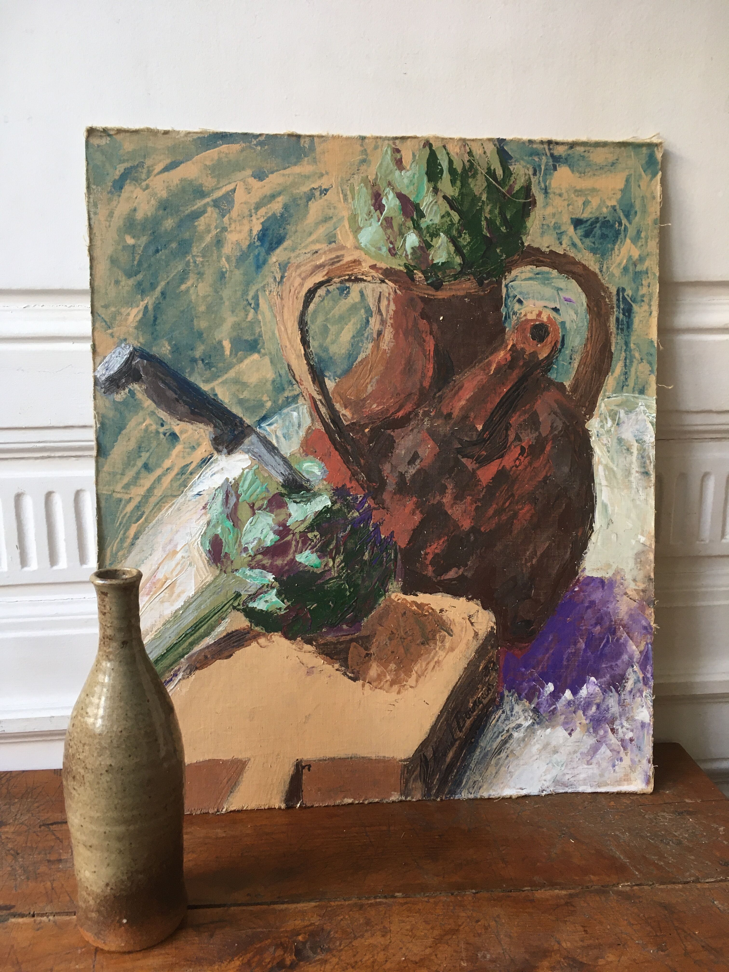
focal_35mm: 29
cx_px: 364
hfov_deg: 48.2
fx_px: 814
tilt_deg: -19.7
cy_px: 486
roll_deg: +0.4
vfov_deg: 61.7
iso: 80
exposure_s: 1/33
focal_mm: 4.15
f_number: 2.2
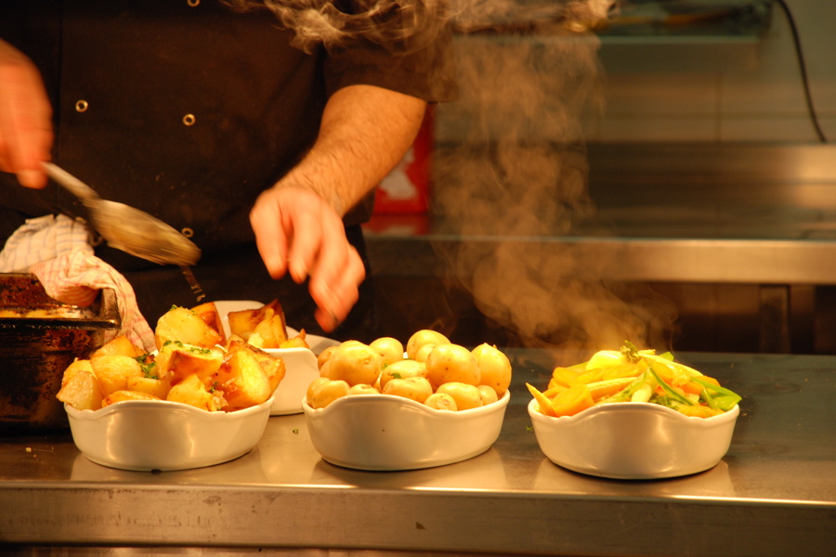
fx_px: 4702
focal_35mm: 202
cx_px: 418
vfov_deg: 6.8
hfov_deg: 10.2
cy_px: 278
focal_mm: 135
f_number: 5.6
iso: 400
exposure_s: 1/60
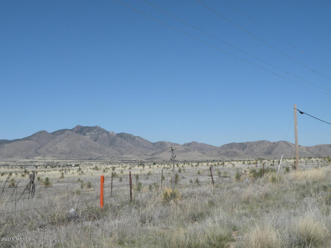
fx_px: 535
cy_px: 124
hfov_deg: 34.3
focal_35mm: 56
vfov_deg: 26.1
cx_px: 166
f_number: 7.1
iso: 64
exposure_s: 1/337
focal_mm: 9.8
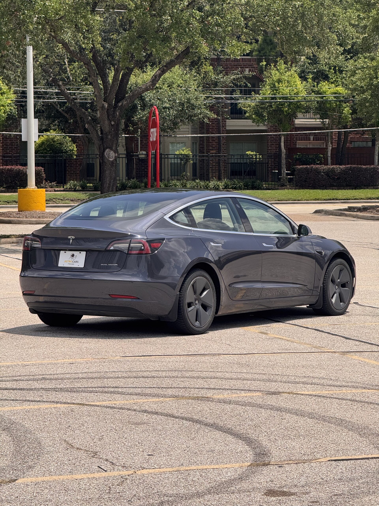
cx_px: 190
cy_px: 253
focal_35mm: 120
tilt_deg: -2.3
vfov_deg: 16.4
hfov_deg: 12.3
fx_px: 1752
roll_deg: +0.0
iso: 50
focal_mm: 15.66
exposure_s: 1/2146
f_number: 2.8
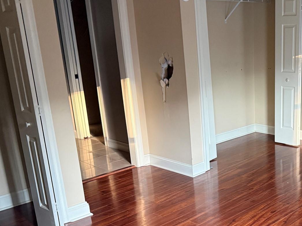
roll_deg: +2.7
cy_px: 169
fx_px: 410
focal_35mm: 47
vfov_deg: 30.4
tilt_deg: -19.7
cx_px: 263
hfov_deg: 38.1
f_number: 1.78
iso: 500
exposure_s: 1/60
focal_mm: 6.76
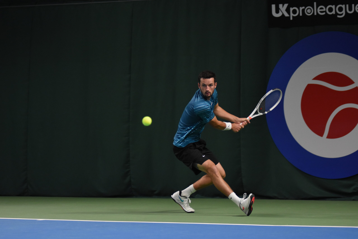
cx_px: 179
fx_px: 1492
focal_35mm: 150
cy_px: 120
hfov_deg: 13.7
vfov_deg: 9.1
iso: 2000
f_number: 2.8
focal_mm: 100
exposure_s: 1/400
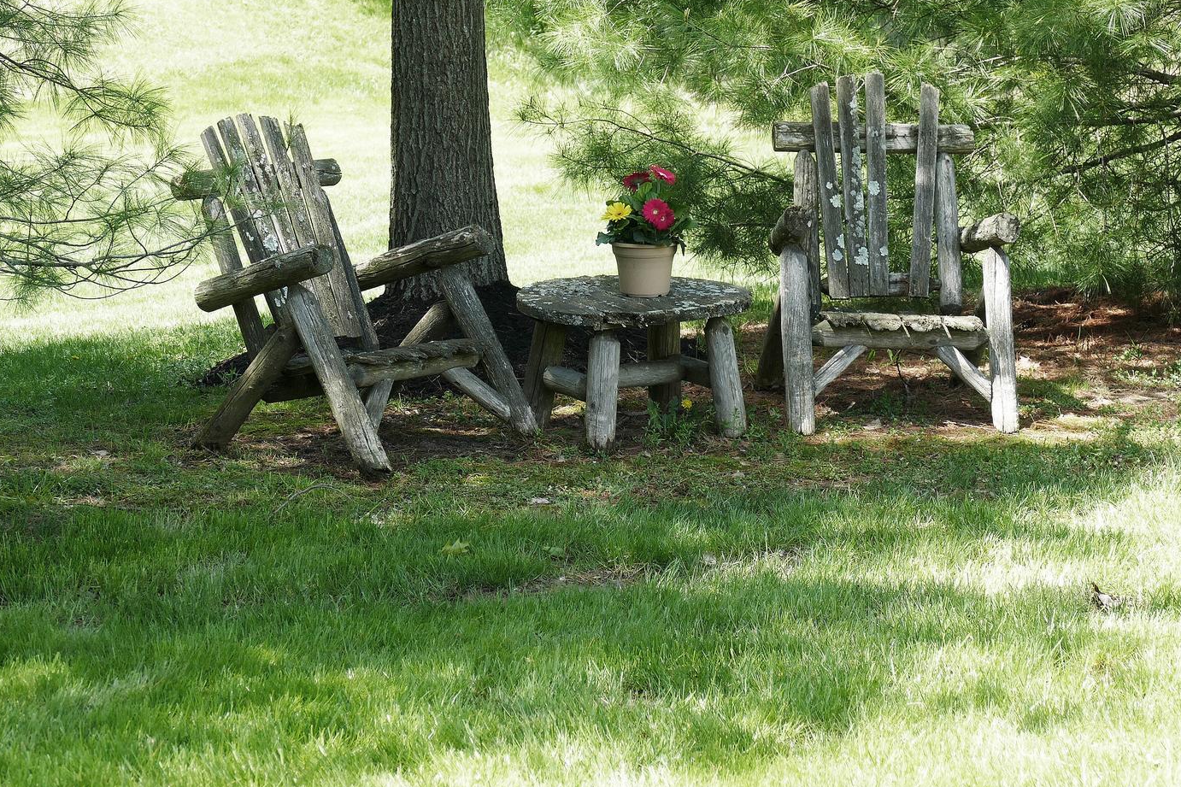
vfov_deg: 11.4
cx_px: 756
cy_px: 314
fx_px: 3936
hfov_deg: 17.0
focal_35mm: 120
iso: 125
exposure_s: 1/250
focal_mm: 29.59
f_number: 3.7
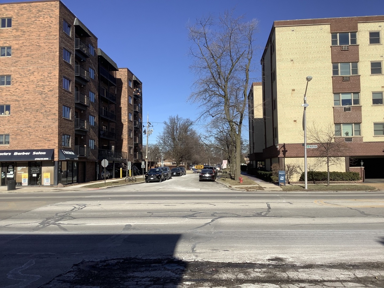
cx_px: 192
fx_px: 344
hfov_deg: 58.4
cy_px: 144
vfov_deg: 45.4
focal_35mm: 31
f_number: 2.4
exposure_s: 1/1988
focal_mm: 3.3
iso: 25
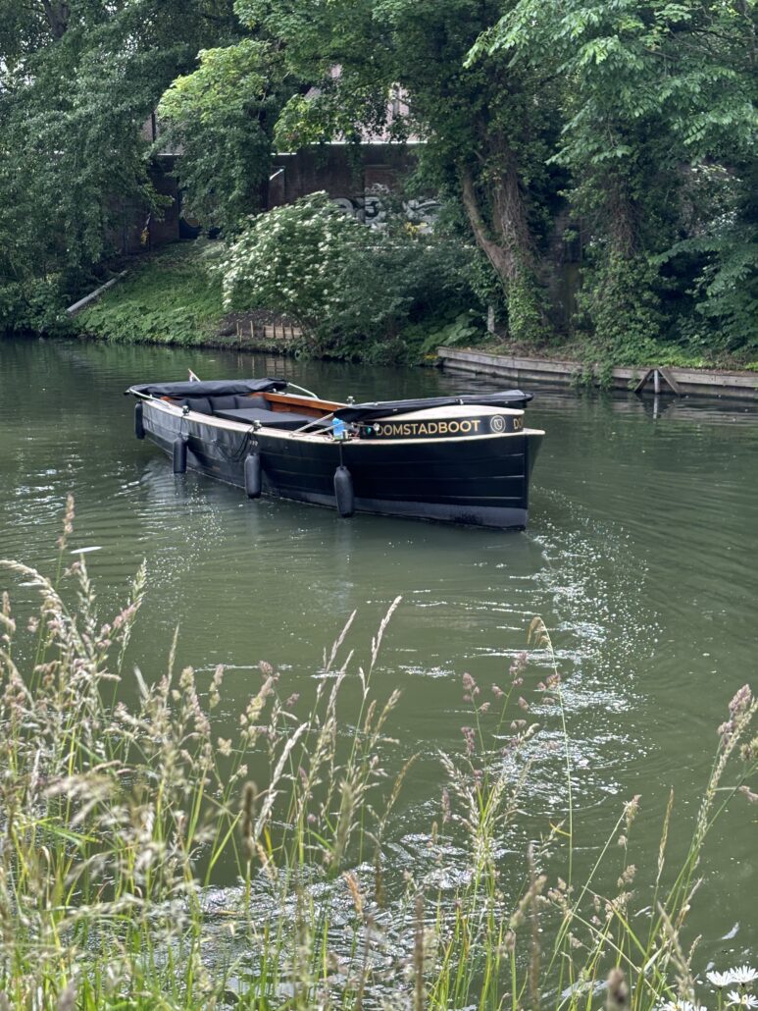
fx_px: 1518
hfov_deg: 28.0
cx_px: 379
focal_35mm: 52
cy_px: 506
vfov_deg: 36.8
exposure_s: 1/433
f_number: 1.6
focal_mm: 5.96
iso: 32
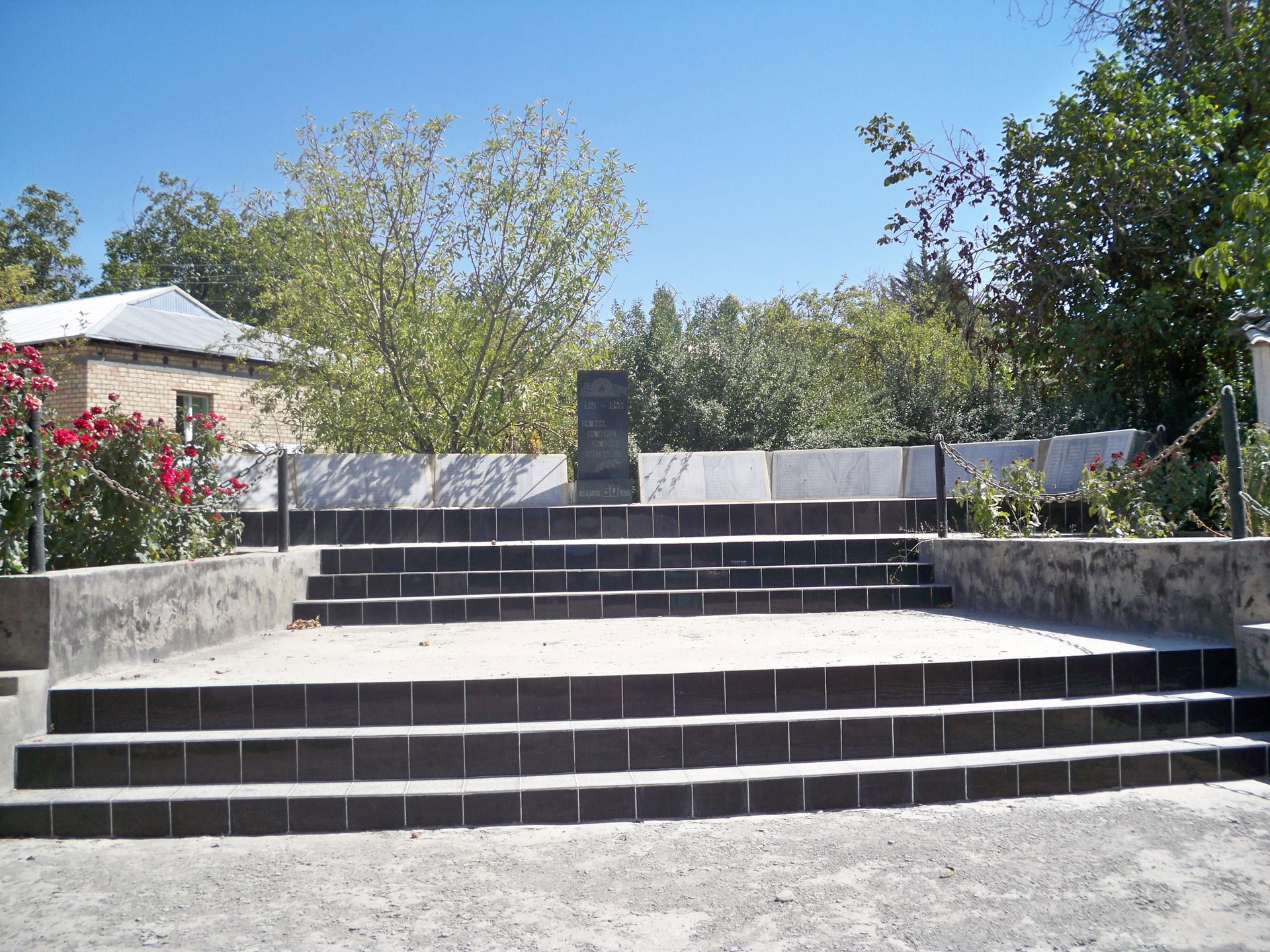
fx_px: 1284
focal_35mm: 35
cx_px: 635
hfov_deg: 52.6
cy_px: 476
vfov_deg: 40.7
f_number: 3.1
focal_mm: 6.3
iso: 64
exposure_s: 1/640
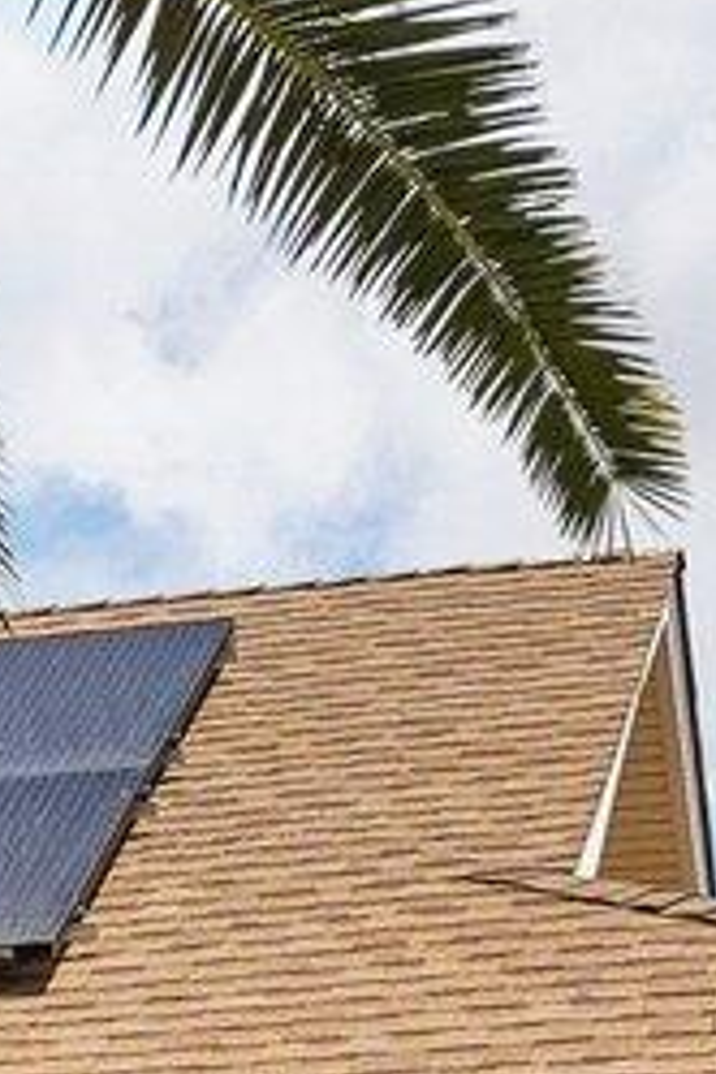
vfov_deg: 9.8
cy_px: 1775
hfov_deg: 5.9
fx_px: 5999
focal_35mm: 201
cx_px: -2070
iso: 400
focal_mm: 24.5
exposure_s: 1/1250
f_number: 8
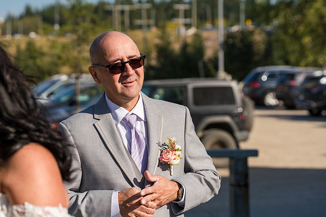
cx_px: 122
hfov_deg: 16.2
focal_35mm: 126
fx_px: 1144
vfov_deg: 10.9
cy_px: 108
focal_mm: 101
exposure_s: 1/1600
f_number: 5
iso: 250
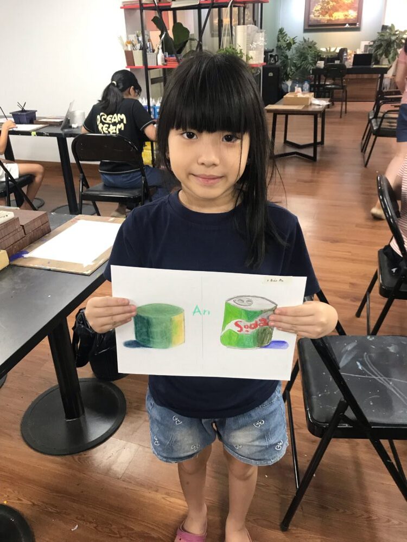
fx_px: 439
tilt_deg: -26.4
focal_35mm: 28
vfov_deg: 63.4
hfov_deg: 49.7
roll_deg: +1.9
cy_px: 271
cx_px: 204
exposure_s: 1/25
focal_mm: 3.99
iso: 40
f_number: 1.8
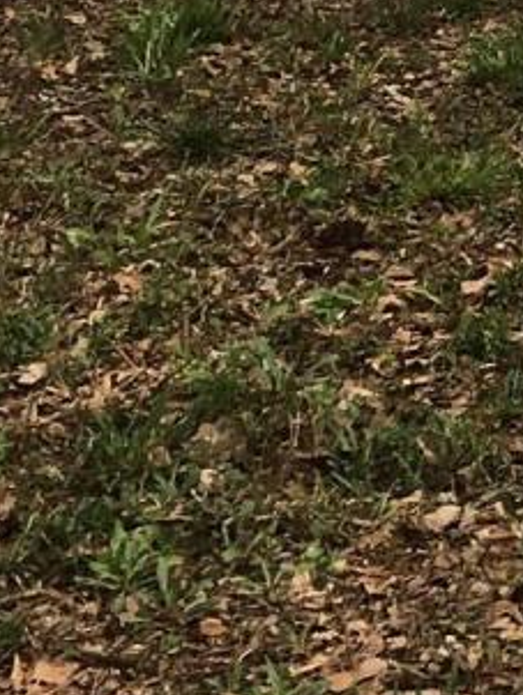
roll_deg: -0.2
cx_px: 1276
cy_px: -658
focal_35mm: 192
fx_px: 3862
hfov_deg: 7.2
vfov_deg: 9.6
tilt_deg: -4.4
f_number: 2.2
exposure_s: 1/1068
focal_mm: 4.15
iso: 25
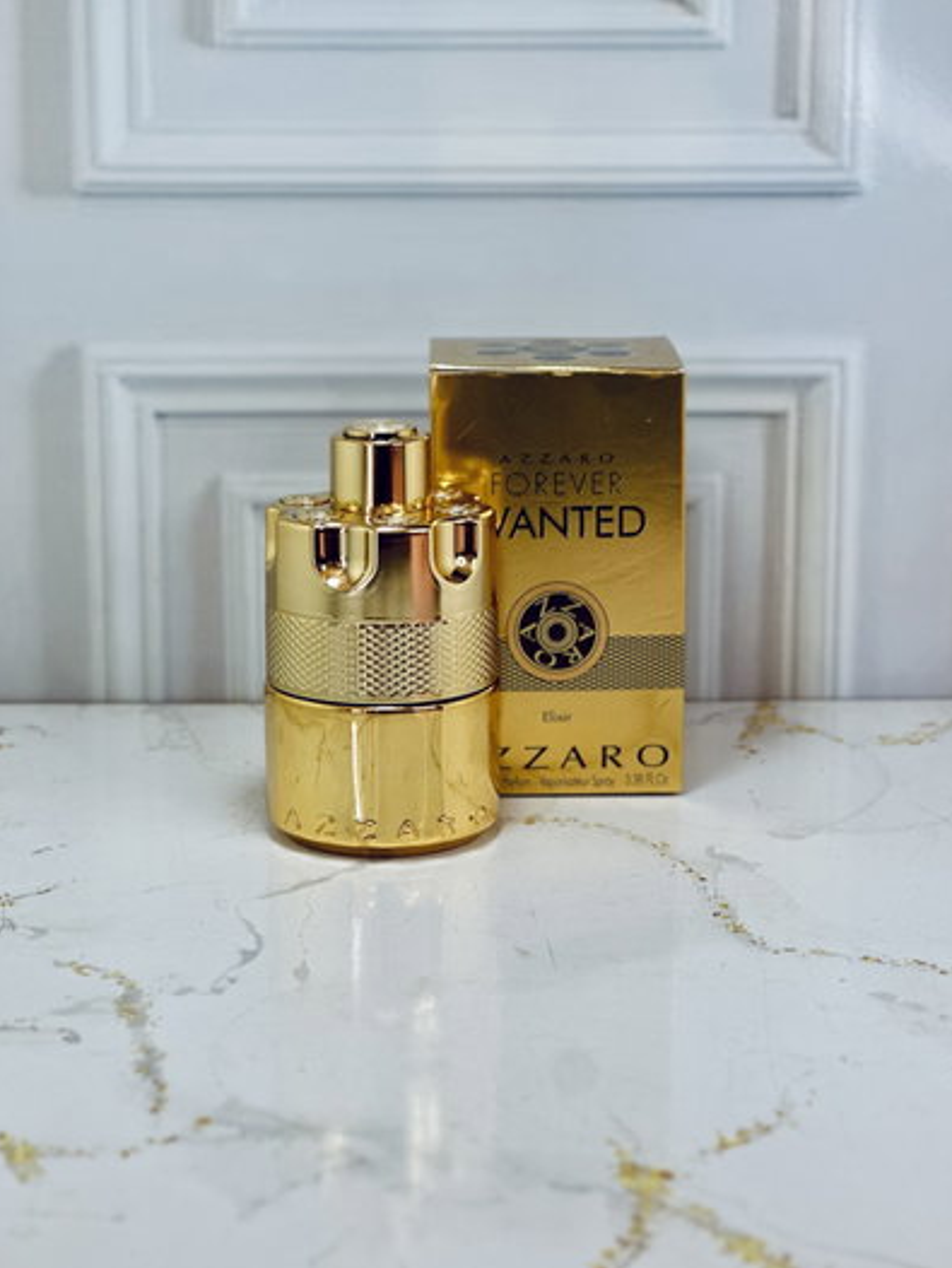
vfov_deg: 25.0
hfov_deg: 18.9
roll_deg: -1.3
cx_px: 477
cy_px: 635
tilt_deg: -12.4
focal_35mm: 78
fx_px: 2858
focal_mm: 9
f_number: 2.8
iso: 64
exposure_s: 1/100
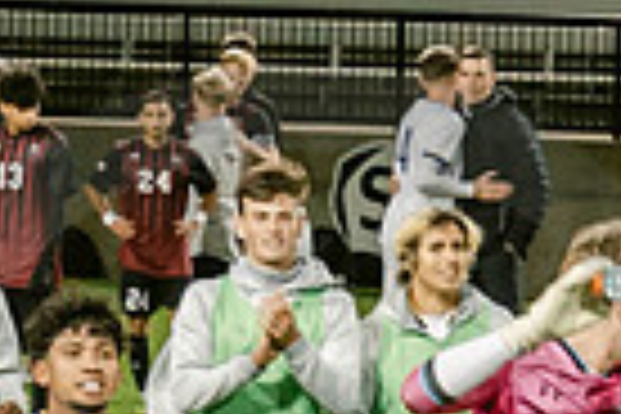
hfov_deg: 2.9
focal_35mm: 715
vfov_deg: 1.9
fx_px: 12333
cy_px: 485
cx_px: 720
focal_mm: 70
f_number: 5
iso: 2000
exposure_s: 1/160
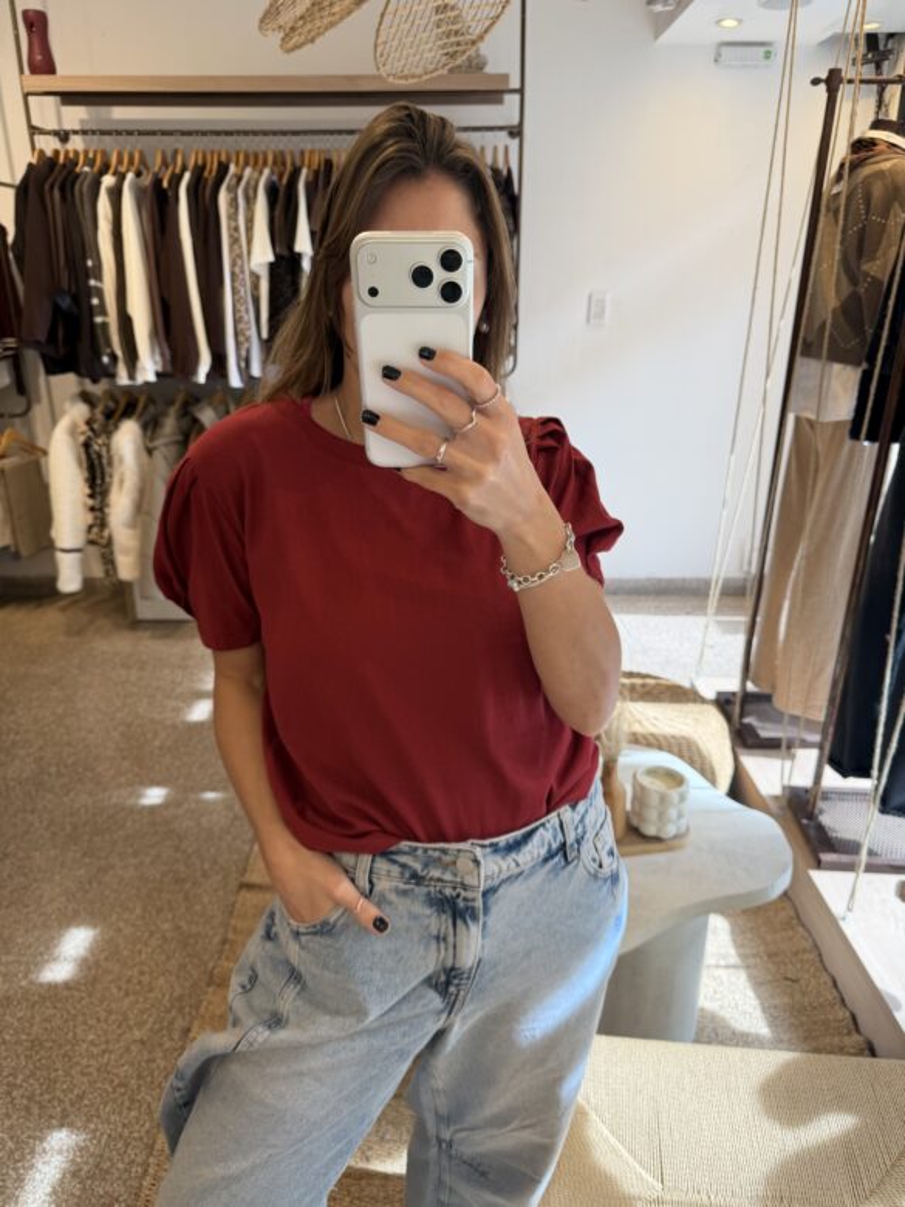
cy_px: 604
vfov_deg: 71.6
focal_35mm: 24
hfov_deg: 56.8
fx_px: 837
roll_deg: -0.5
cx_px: 452
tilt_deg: -18.3
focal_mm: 6.76
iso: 64
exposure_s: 1/136
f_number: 1.78
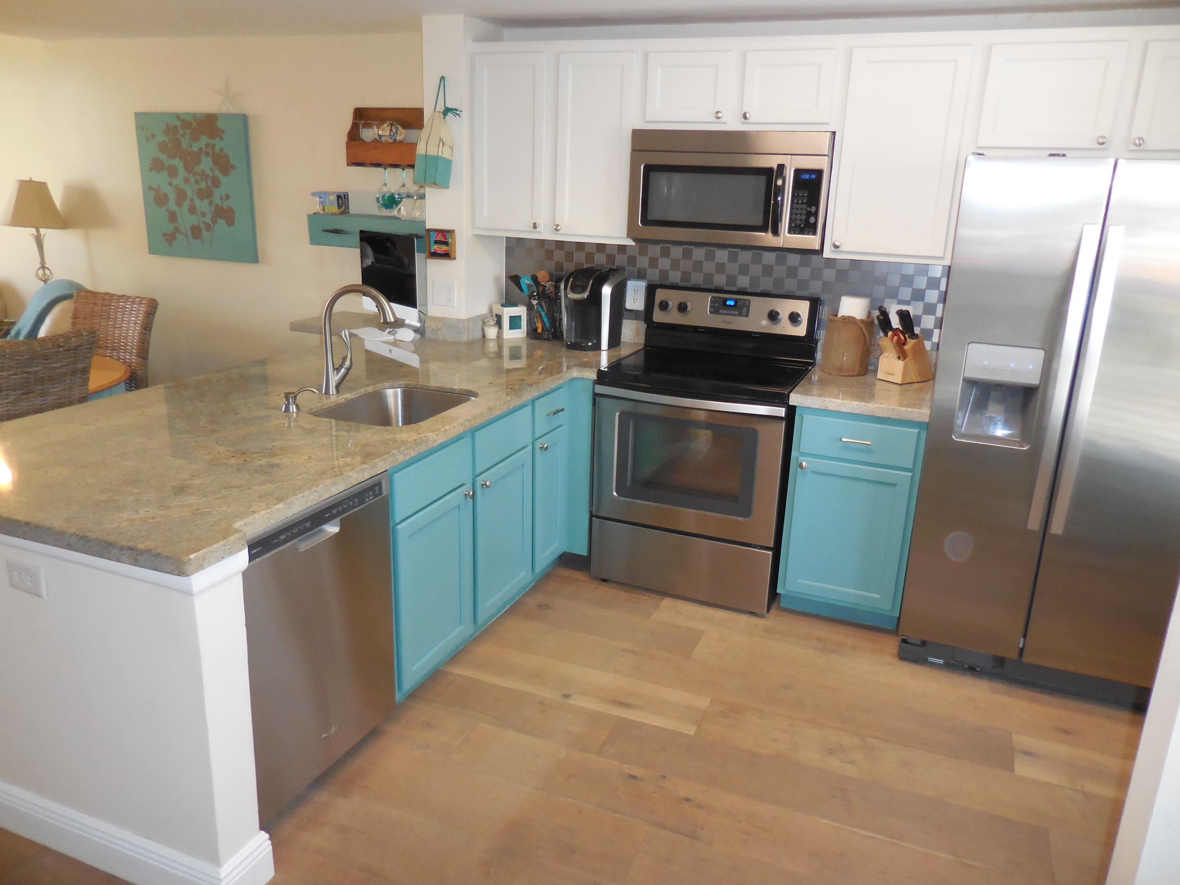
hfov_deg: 69.4
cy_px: 442
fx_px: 852
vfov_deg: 54.9
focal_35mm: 25
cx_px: 590
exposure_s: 1/25
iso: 320
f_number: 3.3
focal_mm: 4.5
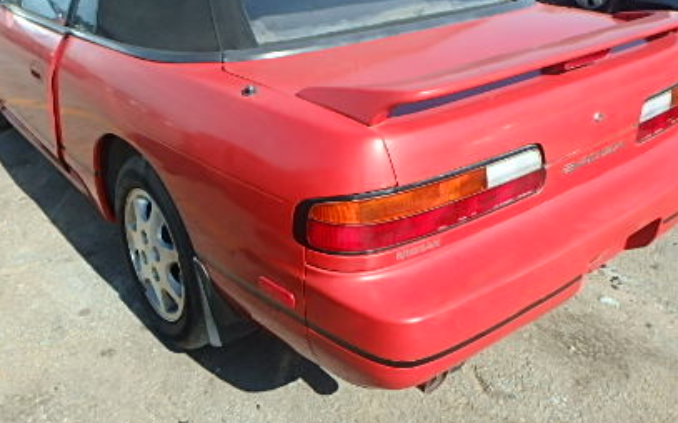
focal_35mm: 35
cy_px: 113
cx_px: 360
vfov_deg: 35.5
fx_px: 646
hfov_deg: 55.3
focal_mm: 3.7
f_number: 3.5
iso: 125
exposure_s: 1/800
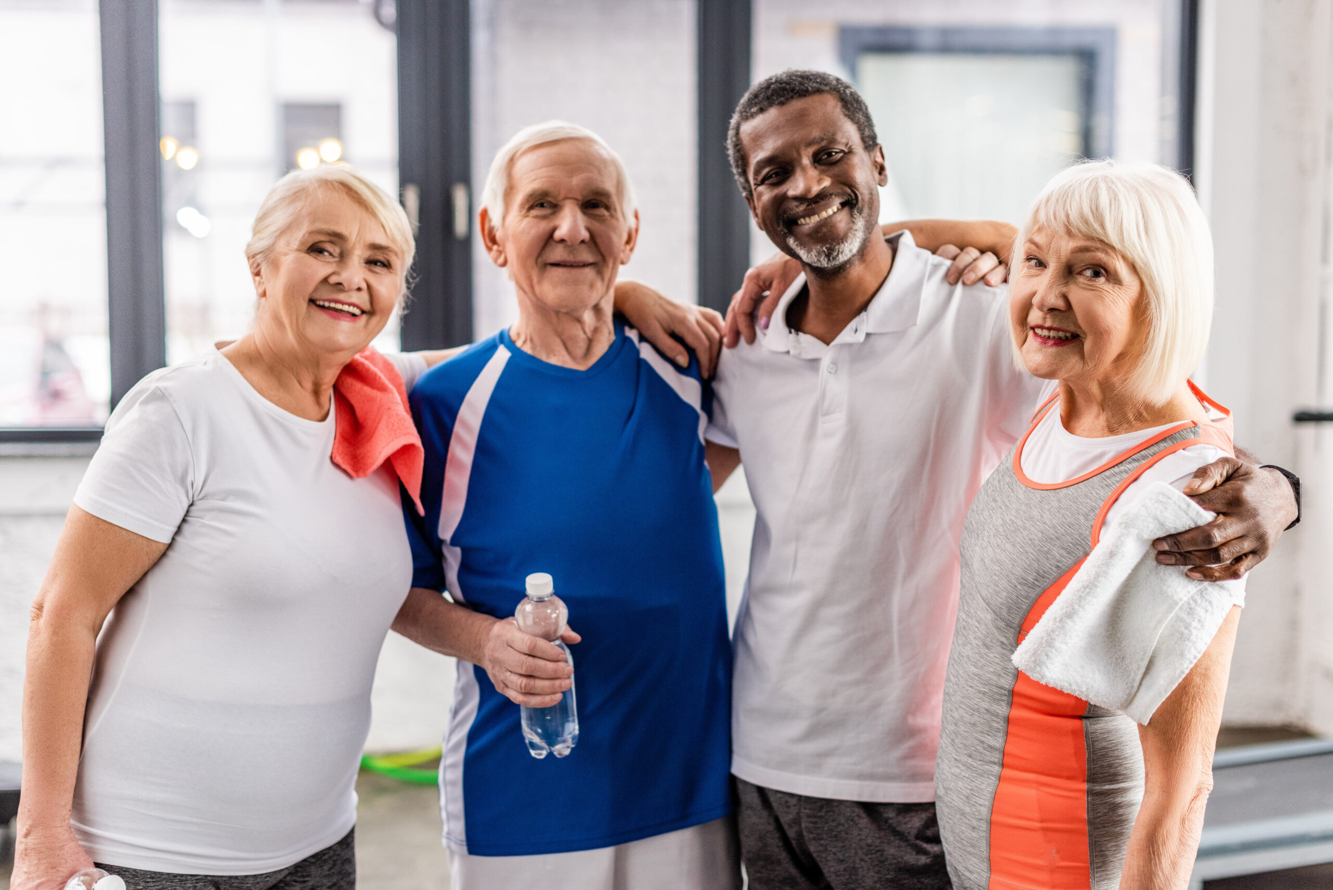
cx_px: 666
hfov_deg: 39.6
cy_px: 445
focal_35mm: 50
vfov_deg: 27.0
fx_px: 1852
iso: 800
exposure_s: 1/160
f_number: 2.5
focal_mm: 50
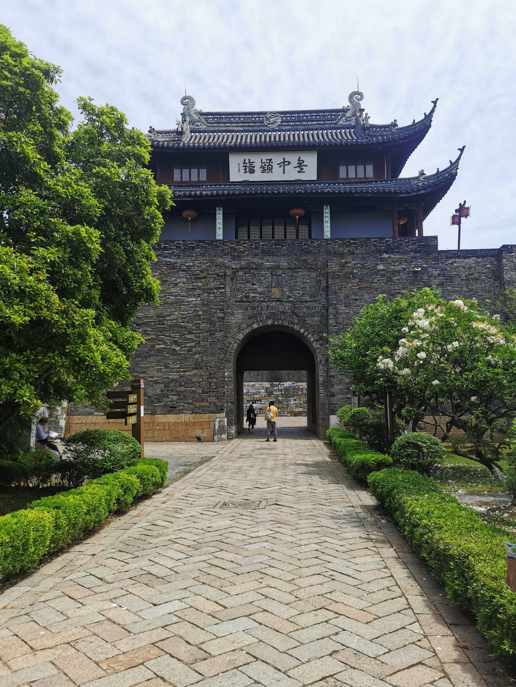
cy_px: 344
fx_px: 537
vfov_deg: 65.3
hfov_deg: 51.4
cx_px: 258
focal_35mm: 27
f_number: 1.6
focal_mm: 5.56
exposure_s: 1/5000
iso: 50
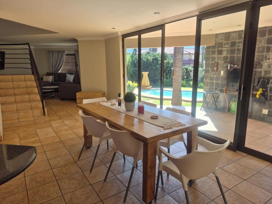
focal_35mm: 23
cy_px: 102
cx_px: 136
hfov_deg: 73.9
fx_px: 181
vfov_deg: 58.9
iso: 25
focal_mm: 5.4
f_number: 1.8
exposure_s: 1/194
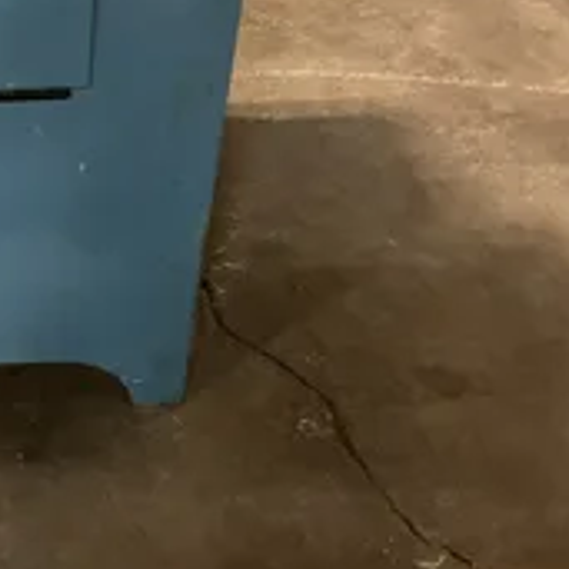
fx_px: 1116
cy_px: 170
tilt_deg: -40.4
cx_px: 0
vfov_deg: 28.3
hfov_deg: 27.0
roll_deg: +1.6
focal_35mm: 60
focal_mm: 3
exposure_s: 1/30
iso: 500
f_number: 1.8
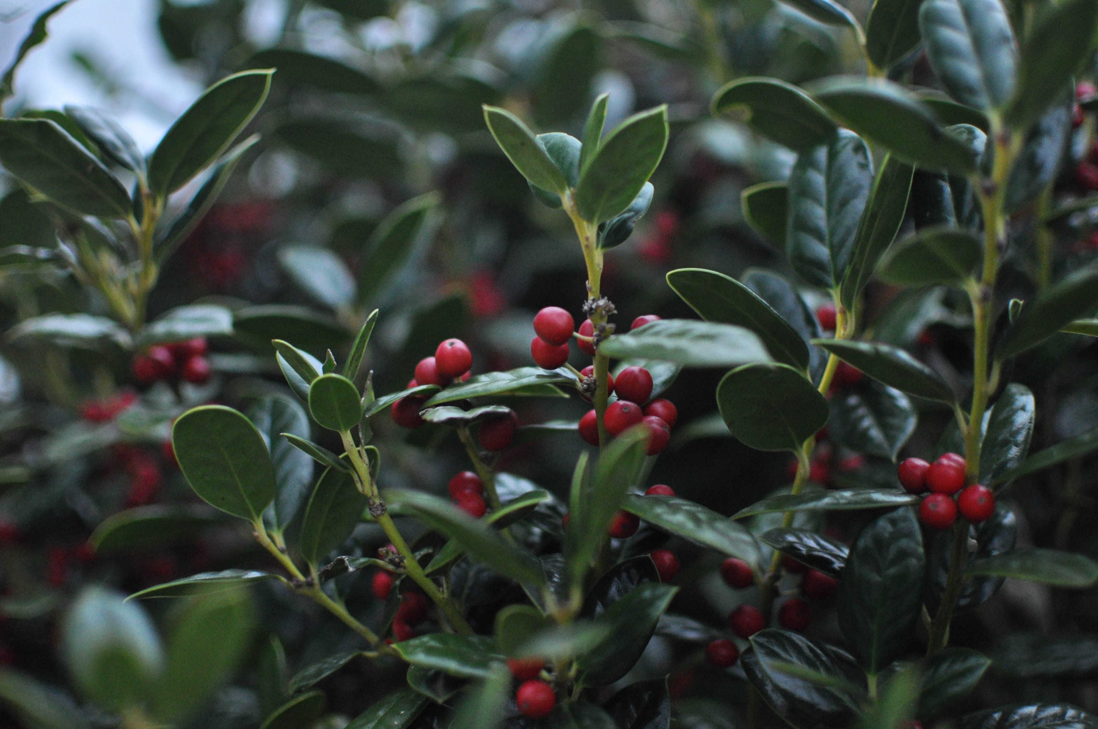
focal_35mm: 52
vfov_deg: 25.7
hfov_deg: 37.9
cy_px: 364
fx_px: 1599
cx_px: 549
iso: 1600
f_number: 1.8
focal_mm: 35
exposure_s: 1/1000
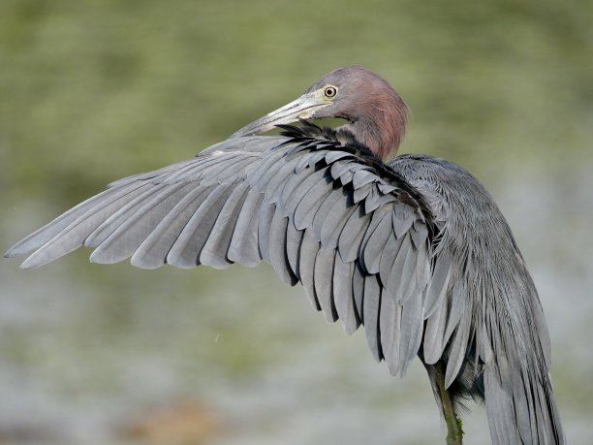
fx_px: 13705
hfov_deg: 2.5
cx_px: 296
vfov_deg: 1.9
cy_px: 222
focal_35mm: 800
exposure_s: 1/640
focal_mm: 400
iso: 500
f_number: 6.3
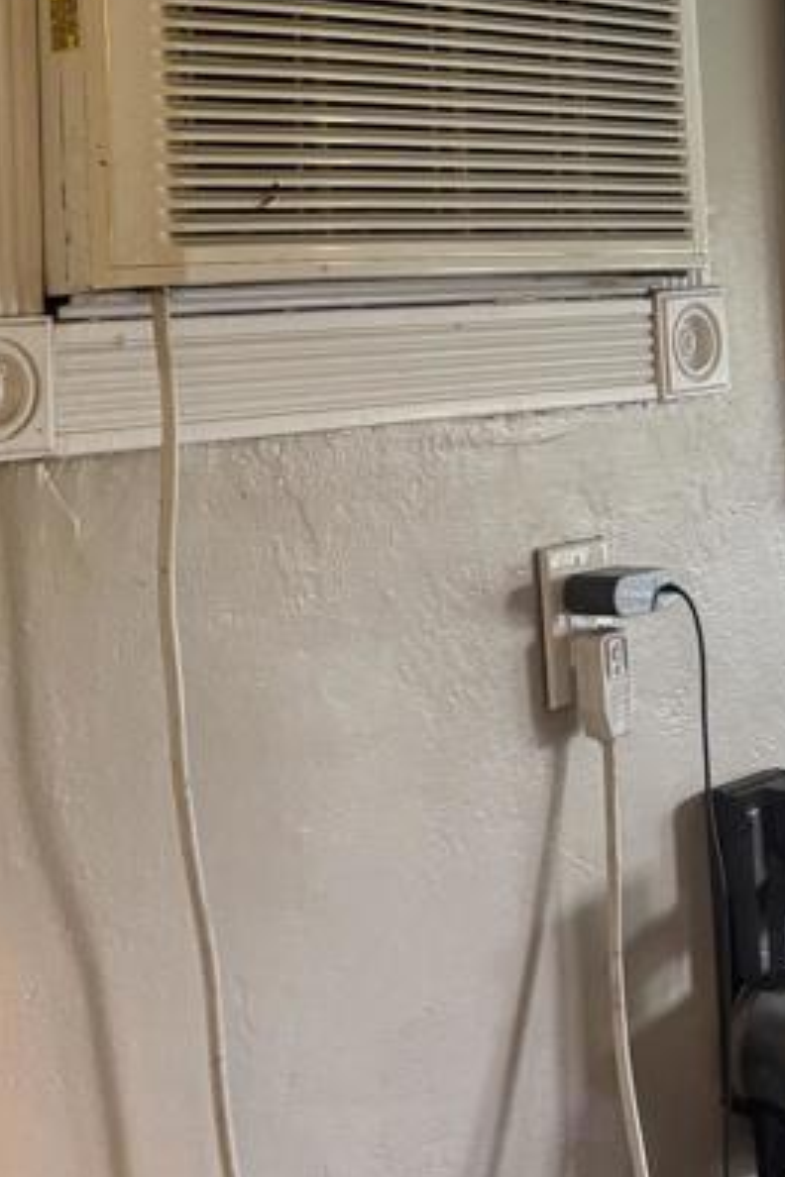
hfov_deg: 19.4
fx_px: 2289
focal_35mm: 70
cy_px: 95
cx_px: 541
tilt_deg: +4.4
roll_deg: +2.1
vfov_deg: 27.7
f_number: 1.6
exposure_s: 1/60
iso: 160
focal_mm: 5.96
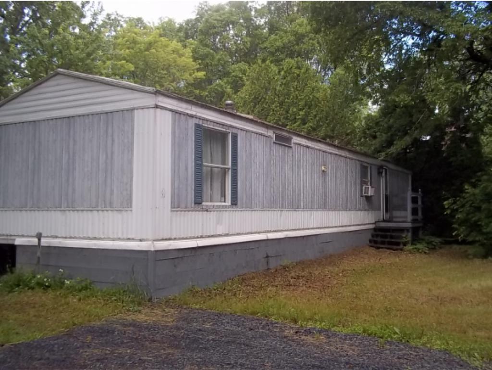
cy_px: 185
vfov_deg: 39.7
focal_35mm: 36
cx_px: 246
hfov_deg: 51.3
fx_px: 512
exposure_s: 1/250
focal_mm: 6.5
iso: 80
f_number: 3.1
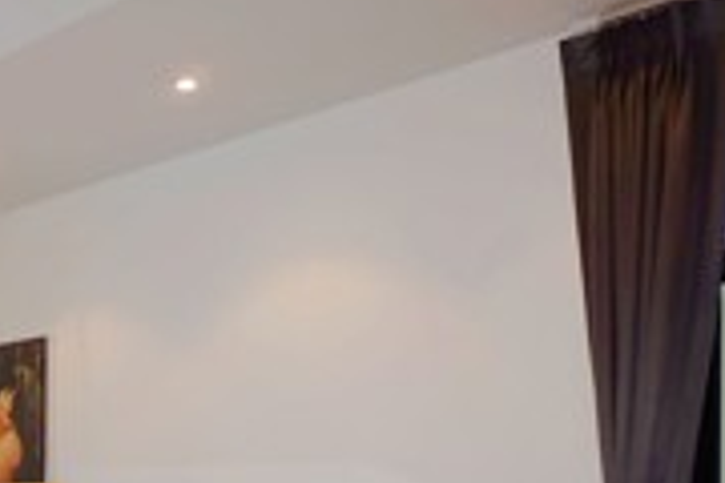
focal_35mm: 80
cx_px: -415
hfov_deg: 20.8
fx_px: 1611
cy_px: 547
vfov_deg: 16.5
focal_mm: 16
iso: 200
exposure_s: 1/30
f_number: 3.5
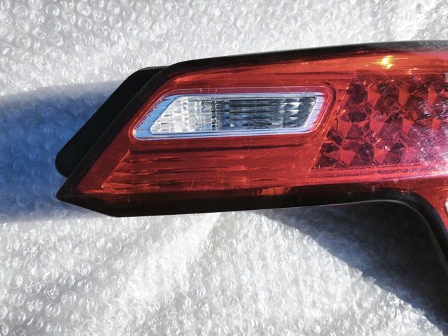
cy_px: 168
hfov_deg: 52.6
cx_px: 224
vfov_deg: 40.7
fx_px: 453
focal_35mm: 35
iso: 80
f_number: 1.7
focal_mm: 5.35
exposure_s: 1/2159
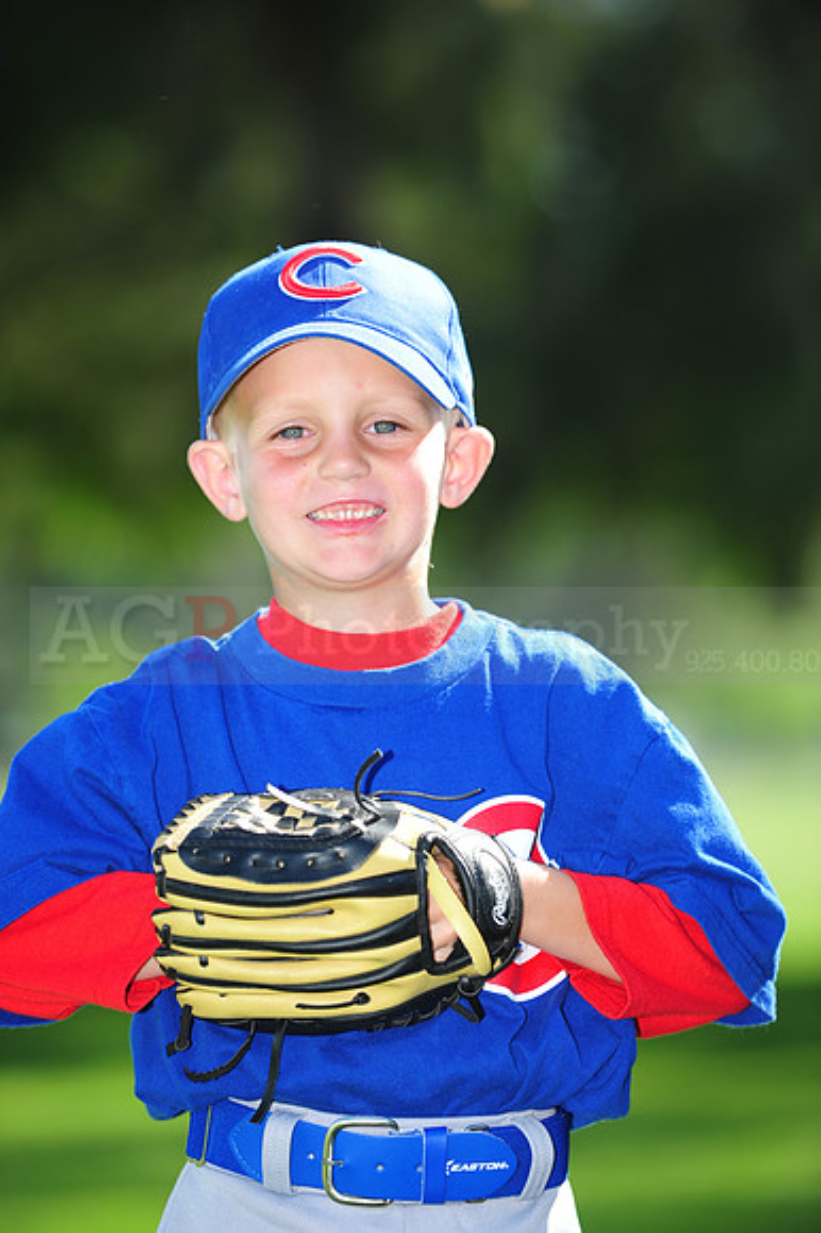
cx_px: 410
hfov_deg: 6.9
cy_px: 616
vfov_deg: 10.3
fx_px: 6849
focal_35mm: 200
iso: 200
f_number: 4.5
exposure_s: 1/500
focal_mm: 200
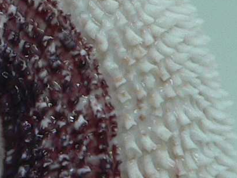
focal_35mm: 173
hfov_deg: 11.1
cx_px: -76
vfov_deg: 8.6
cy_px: 106
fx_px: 1184
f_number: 2.8
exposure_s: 1/60
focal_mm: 4.6
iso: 80
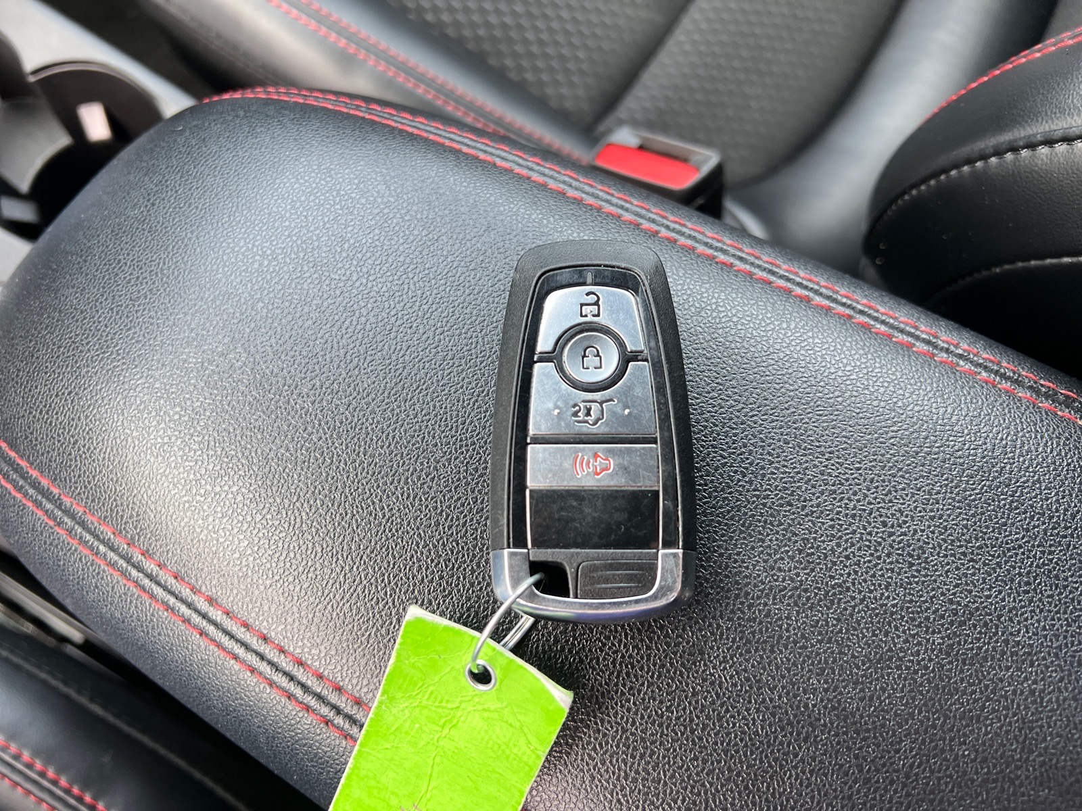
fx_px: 813
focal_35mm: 26
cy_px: 406
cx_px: 541
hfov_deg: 67.3
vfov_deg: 53.1
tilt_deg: -72.6
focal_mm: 5.7
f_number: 1.5
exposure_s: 1/121
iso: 125
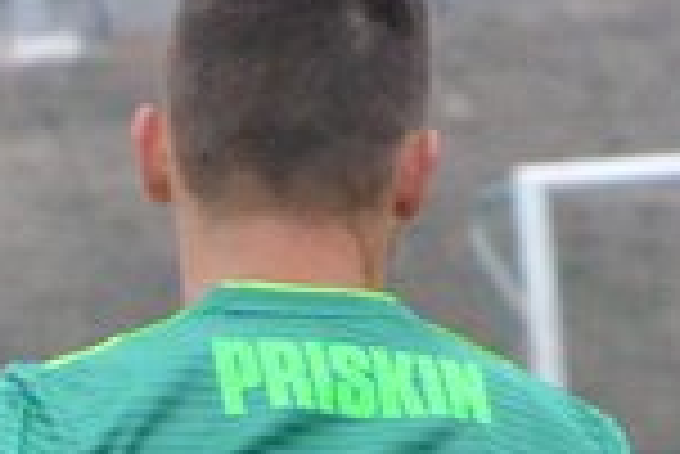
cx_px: 707
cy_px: 1211
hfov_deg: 1.7
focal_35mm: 1190
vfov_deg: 1.2
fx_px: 22499
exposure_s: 1/640
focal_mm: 100
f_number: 6.3
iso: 2000
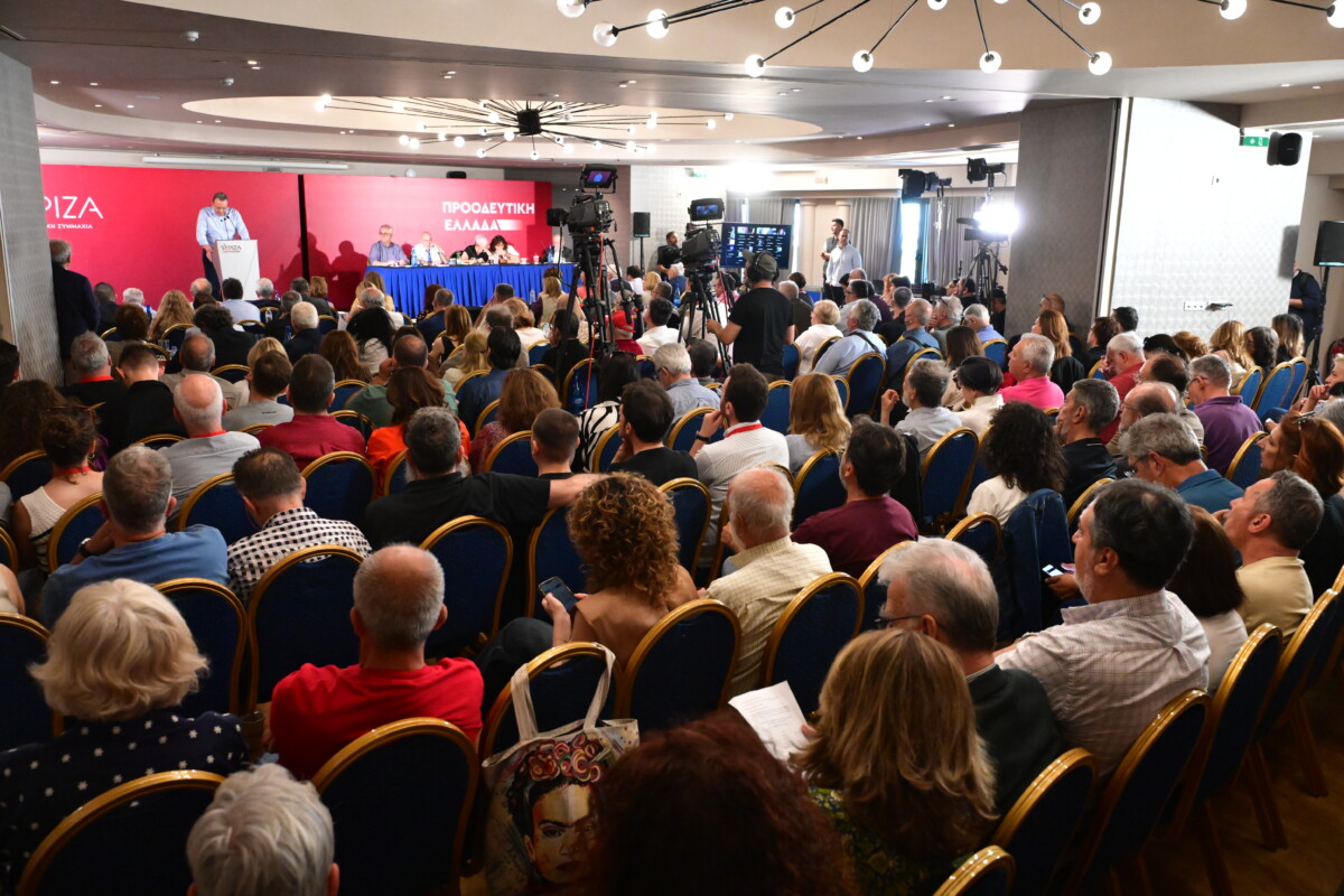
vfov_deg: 46.4
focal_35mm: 28
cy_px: 448
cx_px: 672
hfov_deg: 65.5
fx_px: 1045
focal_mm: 28
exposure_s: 1/250
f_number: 5
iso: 8000
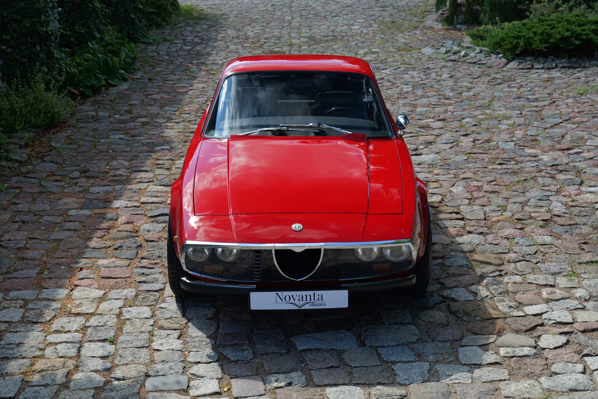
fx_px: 997
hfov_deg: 33.4
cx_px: 299
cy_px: 200
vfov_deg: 22.6
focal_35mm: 60
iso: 100
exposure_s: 1/80
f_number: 5.6
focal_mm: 60
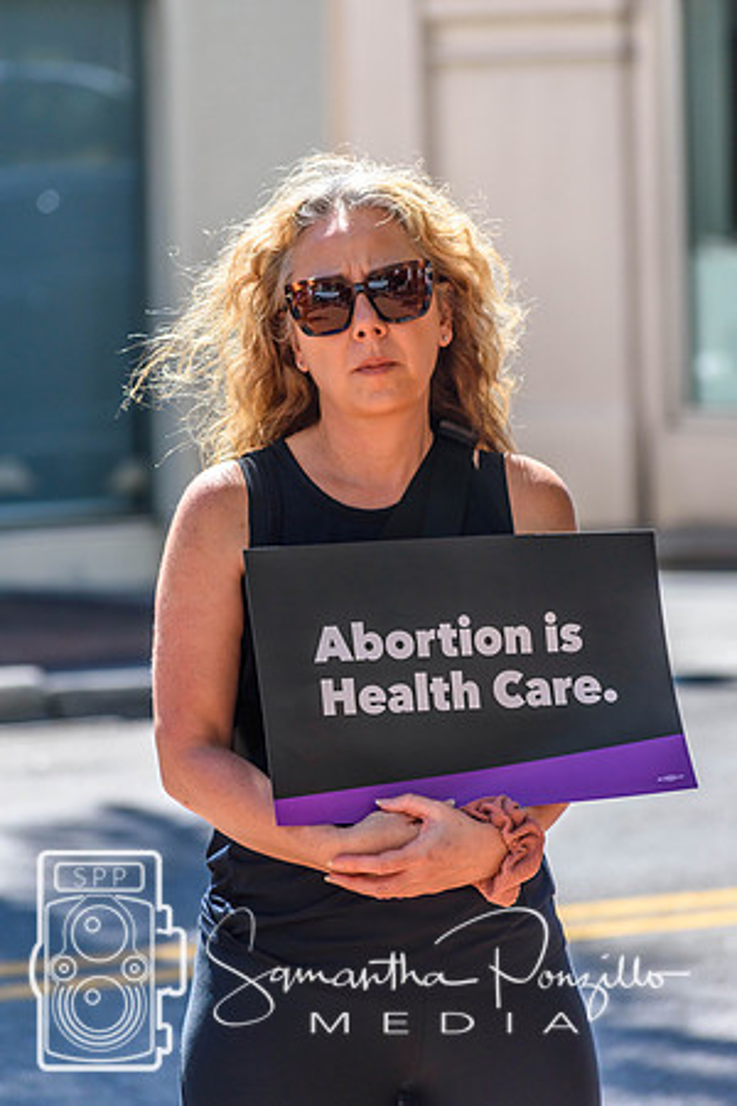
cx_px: 368
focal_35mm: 248
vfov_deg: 8.3
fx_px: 7600
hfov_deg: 5.6
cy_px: 553
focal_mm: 165
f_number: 5.3
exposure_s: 1/1600
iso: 400
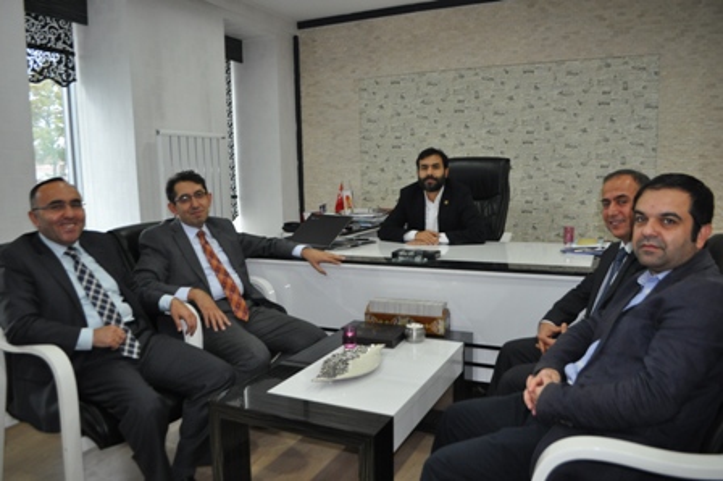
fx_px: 542
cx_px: 362
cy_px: 240
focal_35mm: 27
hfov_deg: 67.4
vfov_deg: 47.9
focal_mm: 18
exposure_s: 1/60
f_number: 3.5
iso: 800
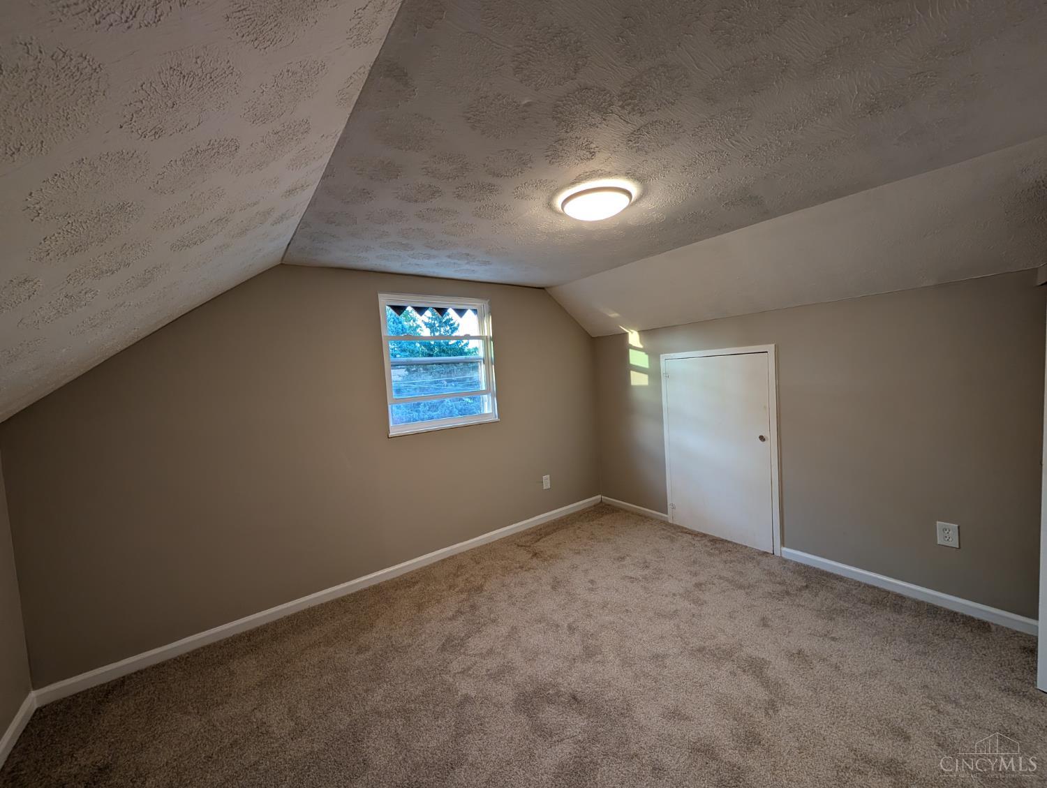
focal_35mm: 12
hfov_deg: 110.5
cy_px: 394
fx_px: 363
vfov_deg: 94.6
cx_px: 524
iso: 67
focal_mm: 2.02
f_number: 1.7
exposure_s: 1/40
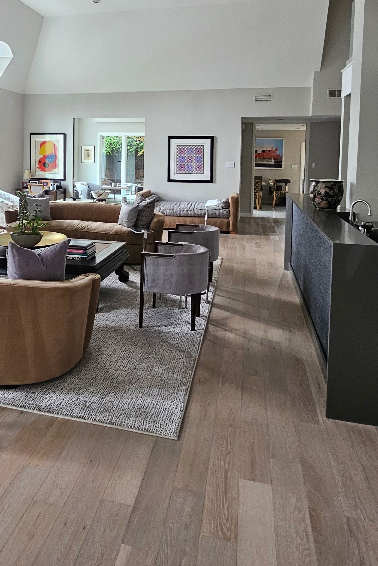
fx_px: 409
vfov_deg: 67.2
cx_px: 125
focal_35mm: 26
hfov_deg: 48.7
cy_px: 181
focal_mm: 2.2
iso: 250
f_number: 2.2
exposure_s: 1/60
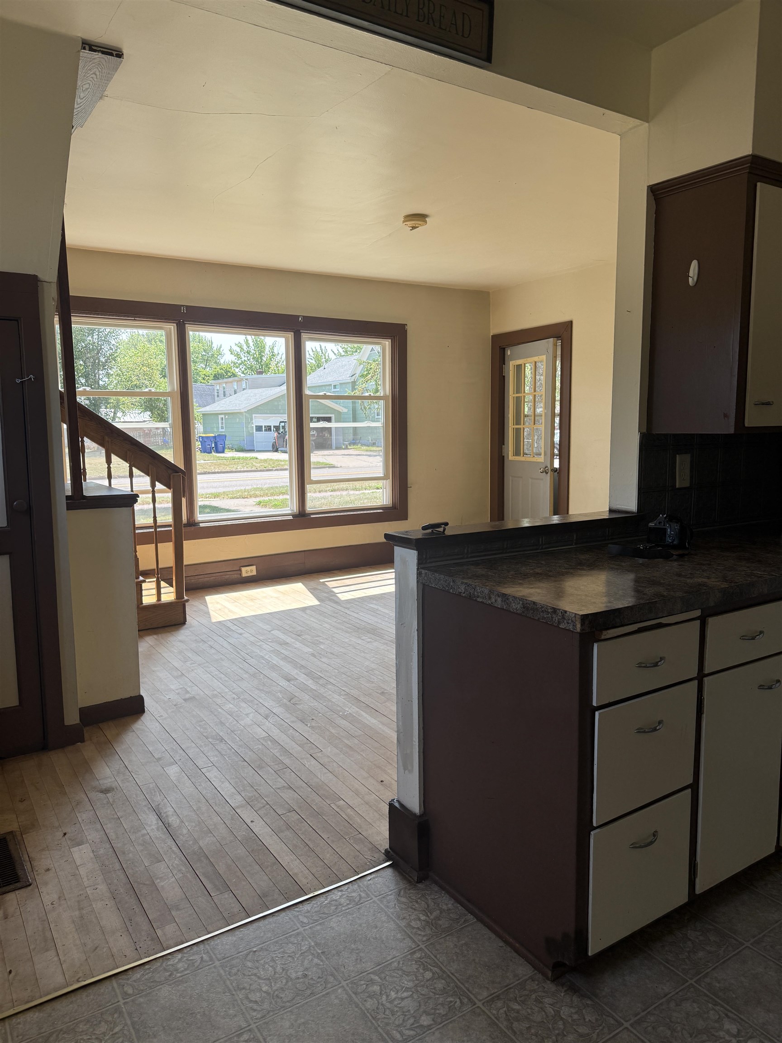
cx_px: 391
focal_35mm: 24
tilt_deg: -6.1
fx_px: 723
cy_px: 522
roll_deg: -0.6
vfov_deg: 71.6
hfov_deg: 56.8
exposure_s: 1/333
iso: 100
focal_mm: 6.76
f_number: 1.78
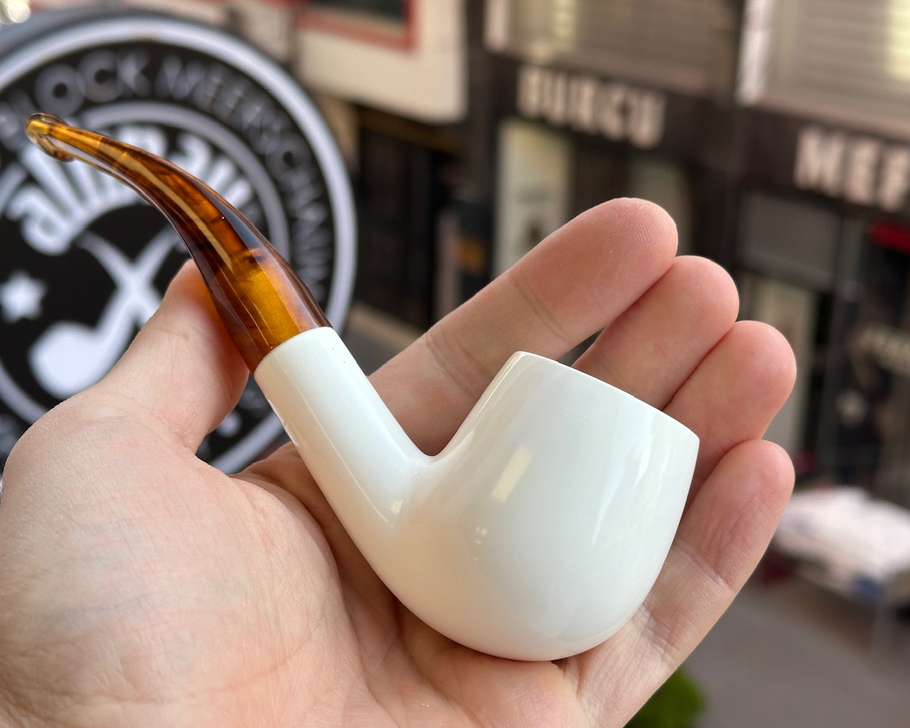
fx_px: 1481
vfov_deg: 27.6
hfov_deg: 34.1
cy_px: 393
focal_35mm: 55
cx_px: 395
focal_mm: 6.86
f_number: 1.78
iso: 64
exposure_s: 1/412
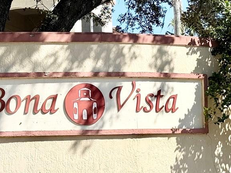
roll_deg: +1.1
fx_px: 894
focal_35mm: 134
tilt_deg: +4.0
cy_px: 106
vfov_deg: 11.1
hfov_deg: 14.6
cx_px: 38
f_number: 1.78
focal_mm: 6.76
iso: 64
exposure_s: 1/3891
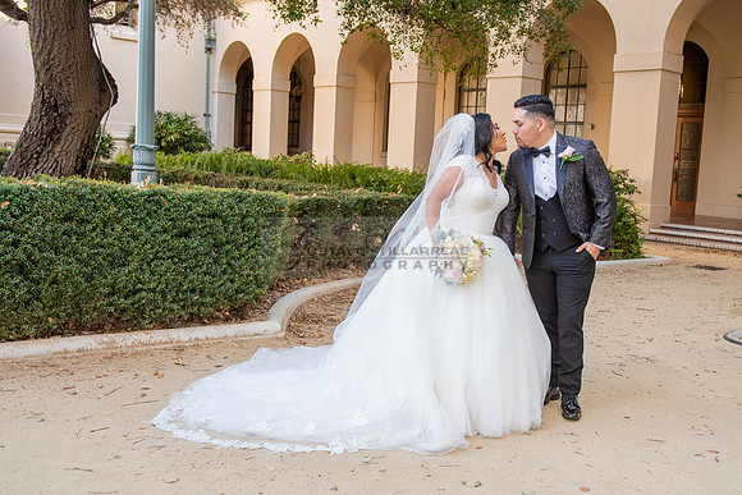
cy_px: 256
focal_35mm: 41
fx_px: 844
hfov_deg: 46.9
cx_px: 474
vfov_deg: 32.7
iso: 640
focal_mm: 31
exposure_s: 1/200
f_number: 4.5
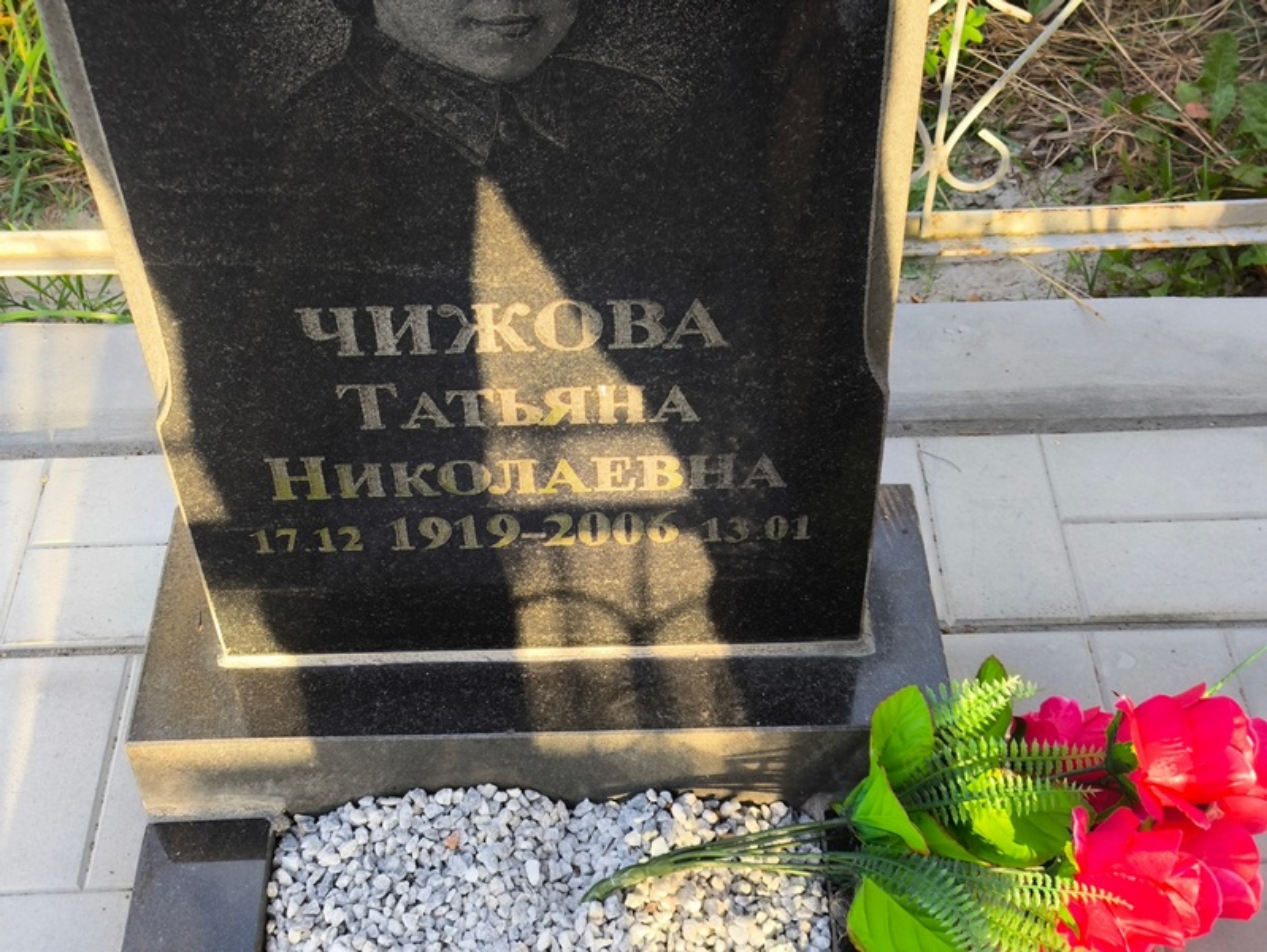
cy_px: 476
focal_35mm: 50
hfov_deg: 38.2
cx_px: 634
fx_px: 1831
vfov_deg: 29.1
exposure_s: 1/120
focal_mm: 4.71
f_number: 1.7
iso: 50
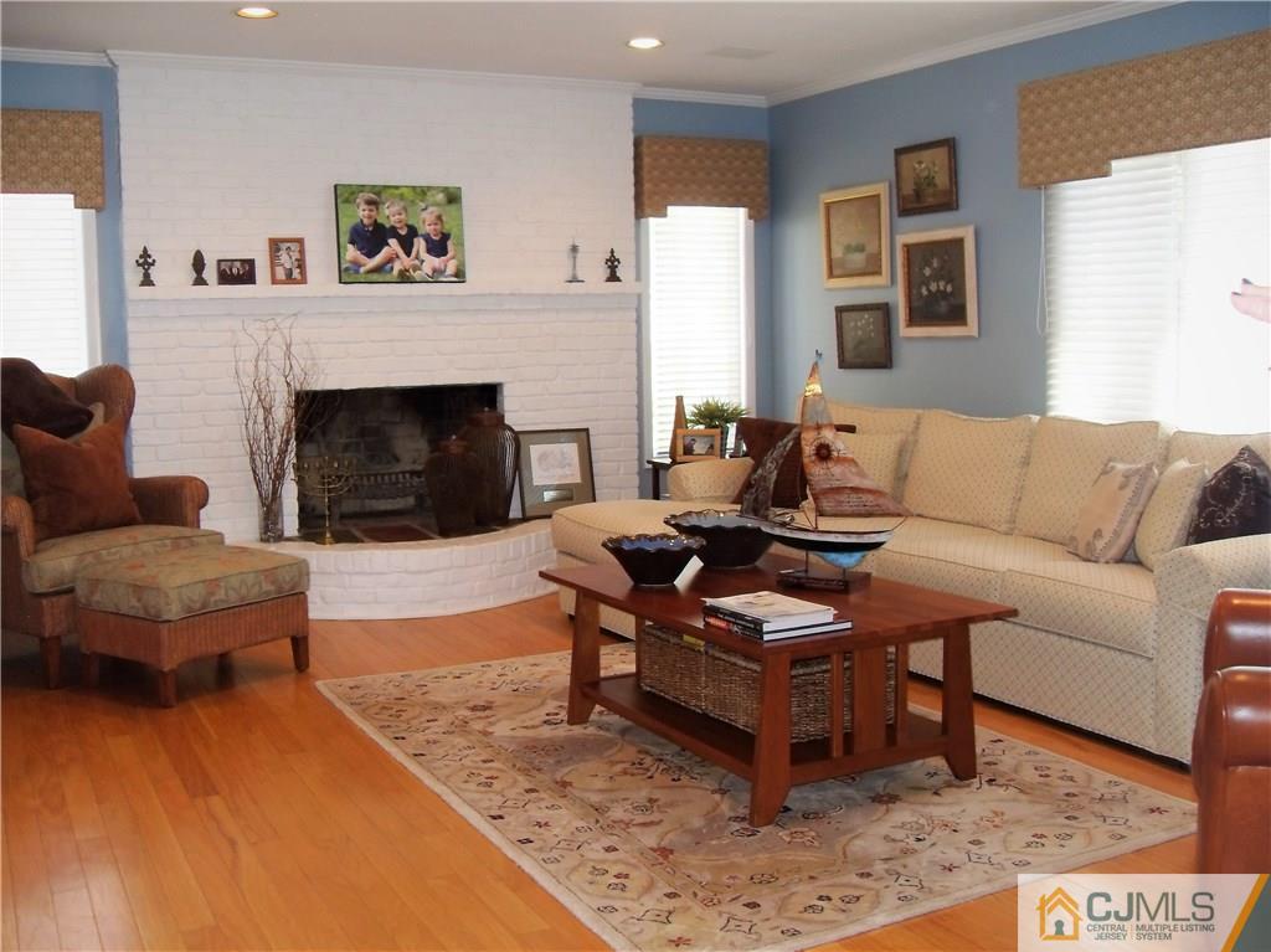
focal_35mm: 34
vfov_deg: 41.8
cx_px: 636
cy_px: 476
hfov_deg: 54.0
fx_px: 1248
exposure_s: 1/45
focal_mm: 6.3
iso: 160
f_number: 2.8
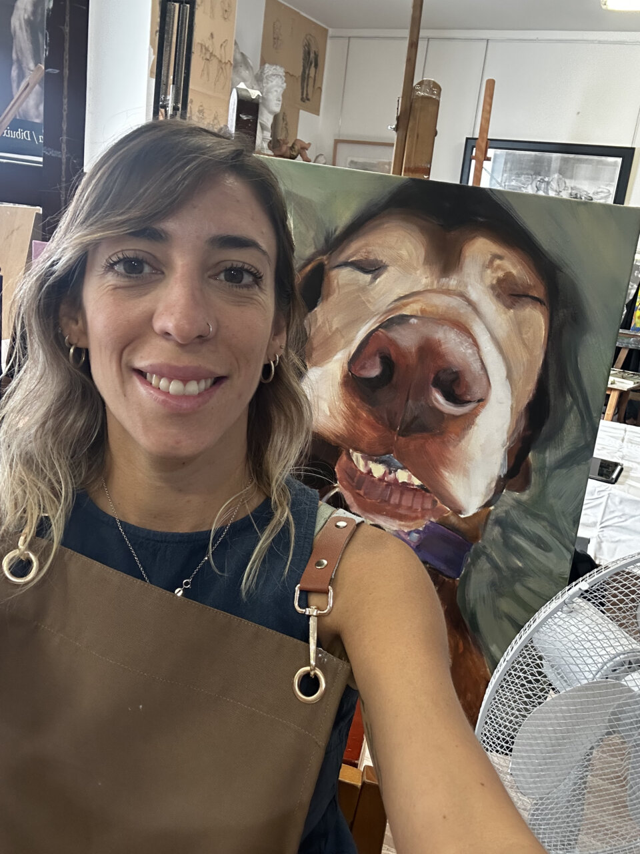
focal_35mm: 30
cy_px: 427
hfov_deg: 46.8
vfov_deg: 60.0
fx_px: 740
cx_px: 320
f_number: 1.9
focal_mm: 2.69
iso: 125
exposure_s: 1/50
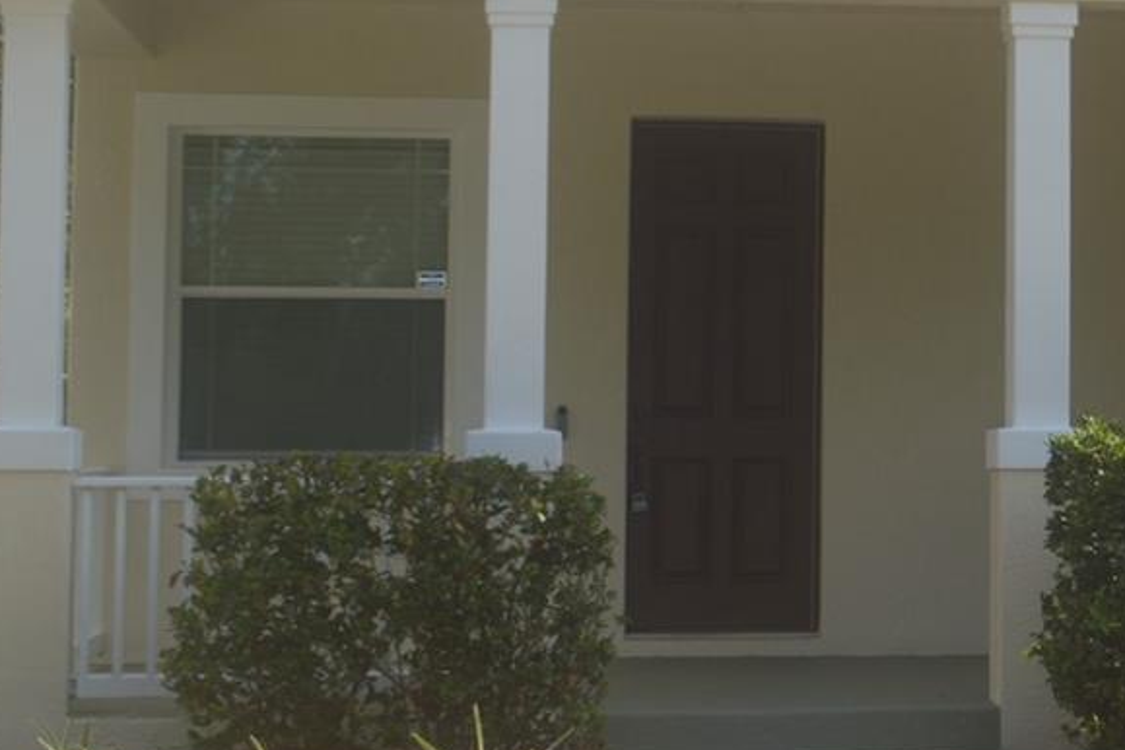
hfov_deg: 17.1
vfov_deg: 11.8
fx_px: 3625
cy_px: 129
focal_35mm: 116
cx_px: 1199
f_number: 9
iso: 100
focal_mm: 28
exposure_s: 1/200
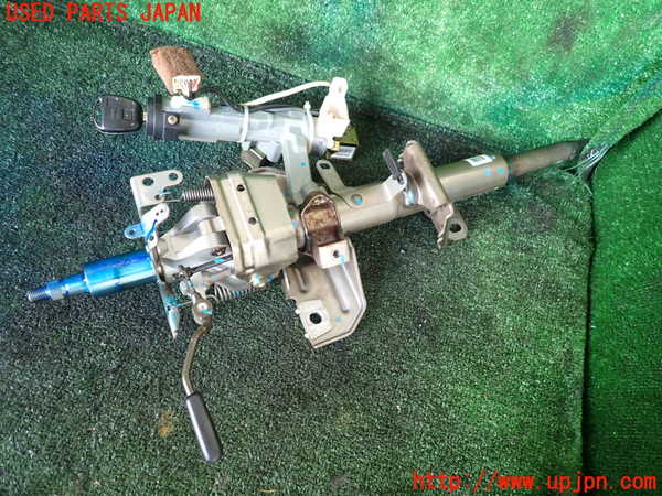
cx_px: 331
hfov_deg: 69.4
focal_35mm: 25
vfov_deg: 54.9
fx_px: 478
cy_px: 248
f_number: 2
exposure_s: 1/50
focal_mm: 4.5
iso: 200
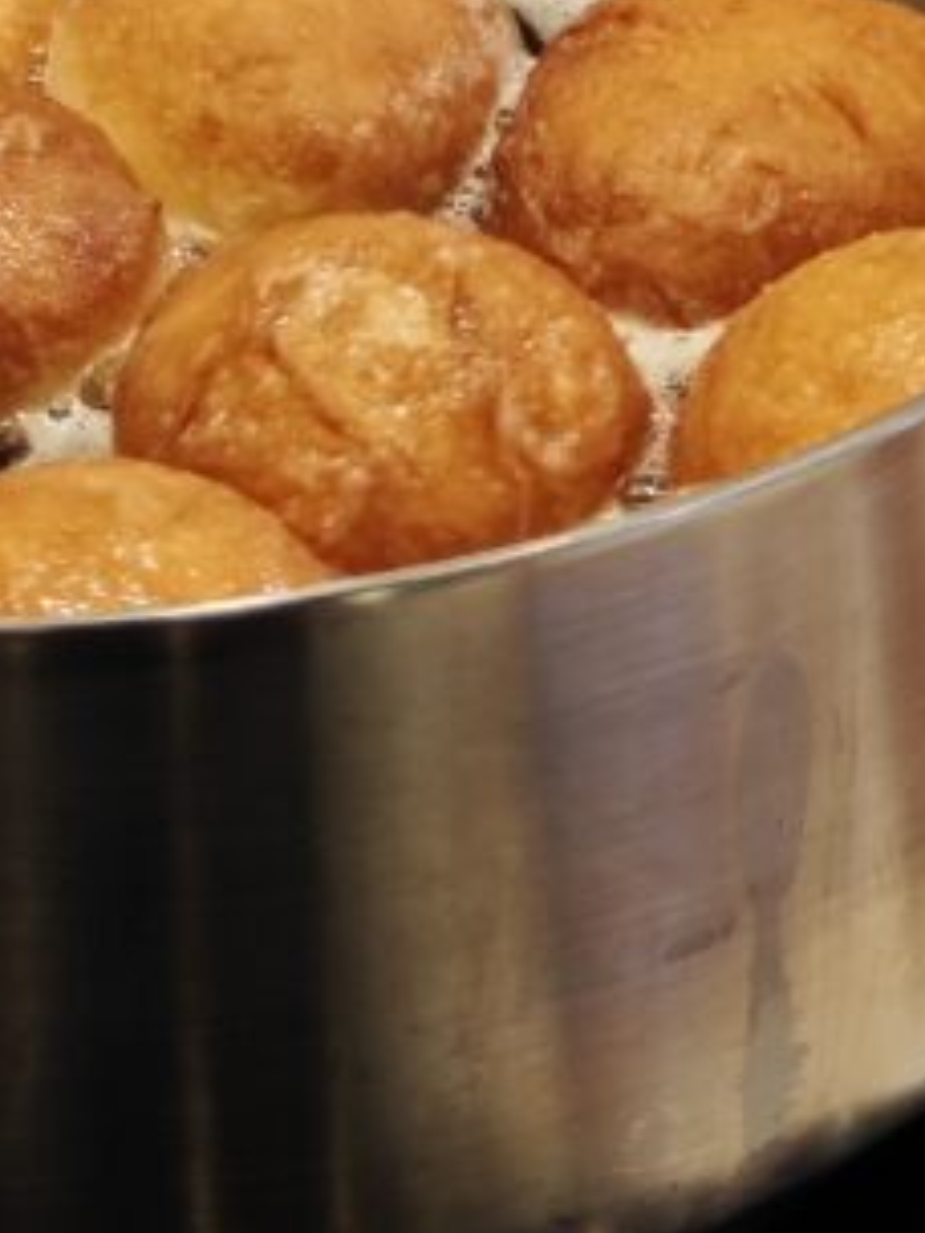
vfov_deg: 7.7
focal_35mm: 253
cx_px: 288
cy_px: -738
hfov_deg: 5.9
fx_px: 9014
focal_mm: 9.87
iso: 125
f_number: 1.8
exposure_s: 1/100
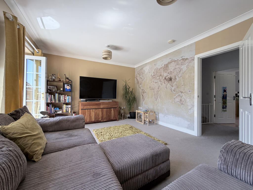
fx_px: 102
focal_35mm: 14
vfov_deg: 85.7
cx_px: 126
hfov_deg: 102.1
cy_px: 95
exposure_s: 1/121
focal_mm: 2.22
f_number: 2.2
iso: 100
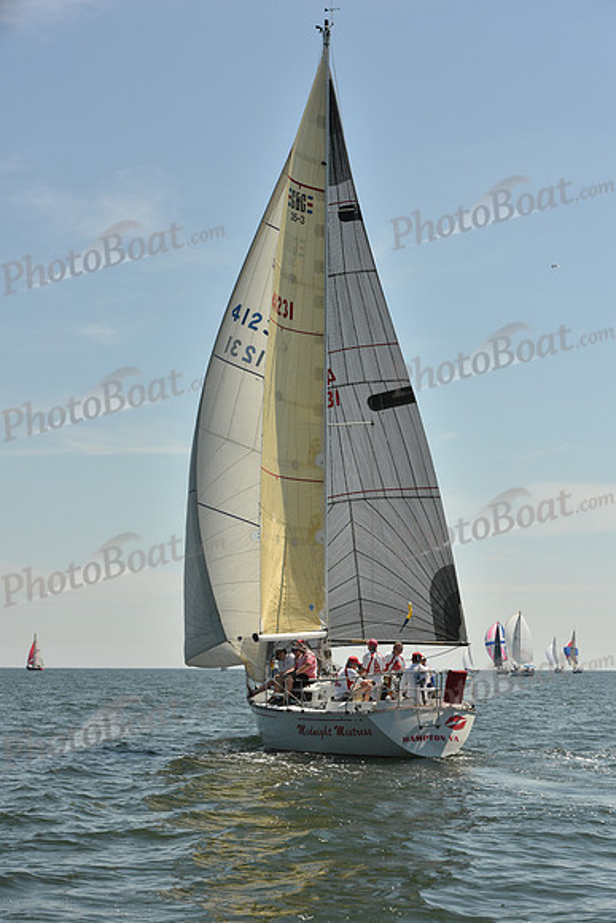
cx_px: 308
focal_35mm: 70
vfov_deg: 28.8
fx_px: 1795
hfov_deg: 19.5
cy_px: 462
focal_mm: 70
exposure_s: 1/1250
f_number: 9
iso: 320
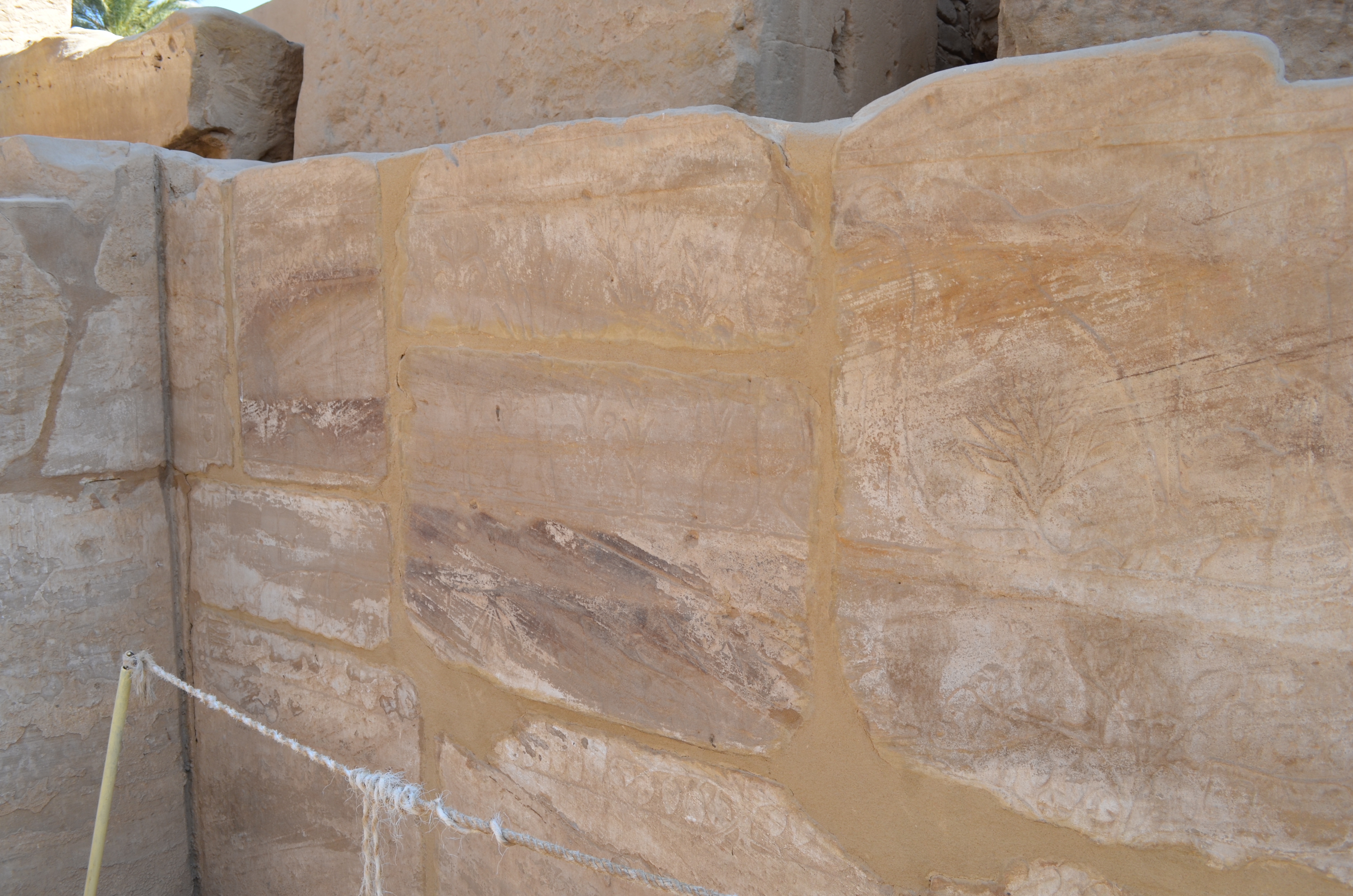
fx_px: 1125
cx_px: 676
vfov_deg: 43.4
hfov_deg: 62.0
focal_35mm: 30
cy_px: 448
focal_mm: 20
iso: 200
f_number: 7.1
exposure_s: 1/200
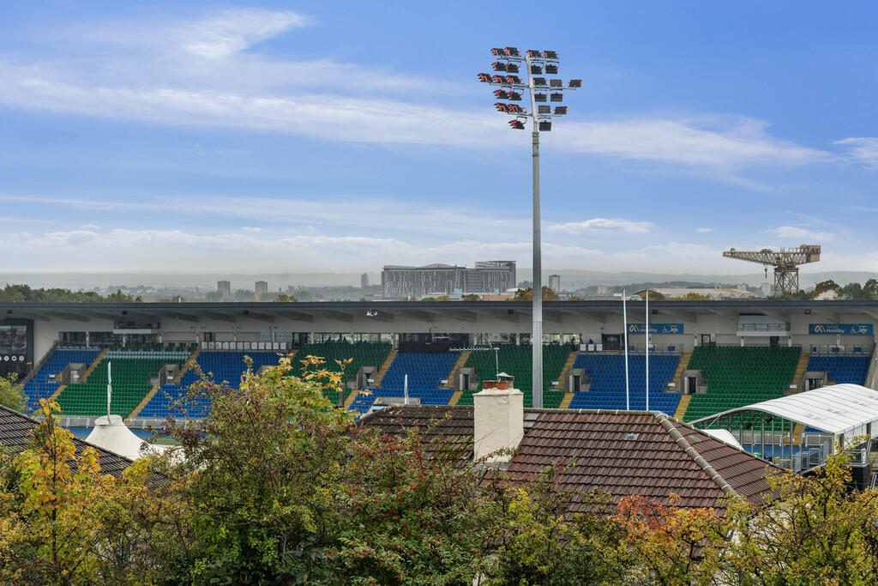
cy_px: 293
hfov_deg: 27.0
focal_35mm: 75
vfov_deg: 18.2
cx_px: 439
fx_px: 1829
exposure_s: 1/100
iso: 400
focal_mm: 75
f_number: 9
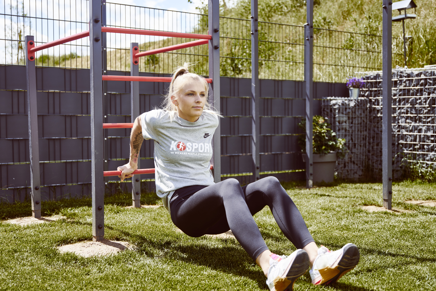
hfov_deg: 38.2
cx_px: 218
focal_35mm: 52
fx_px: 630
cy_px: 146
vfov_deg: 26.0
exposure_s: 1/1250
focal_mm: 44
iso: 100
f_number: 2.8
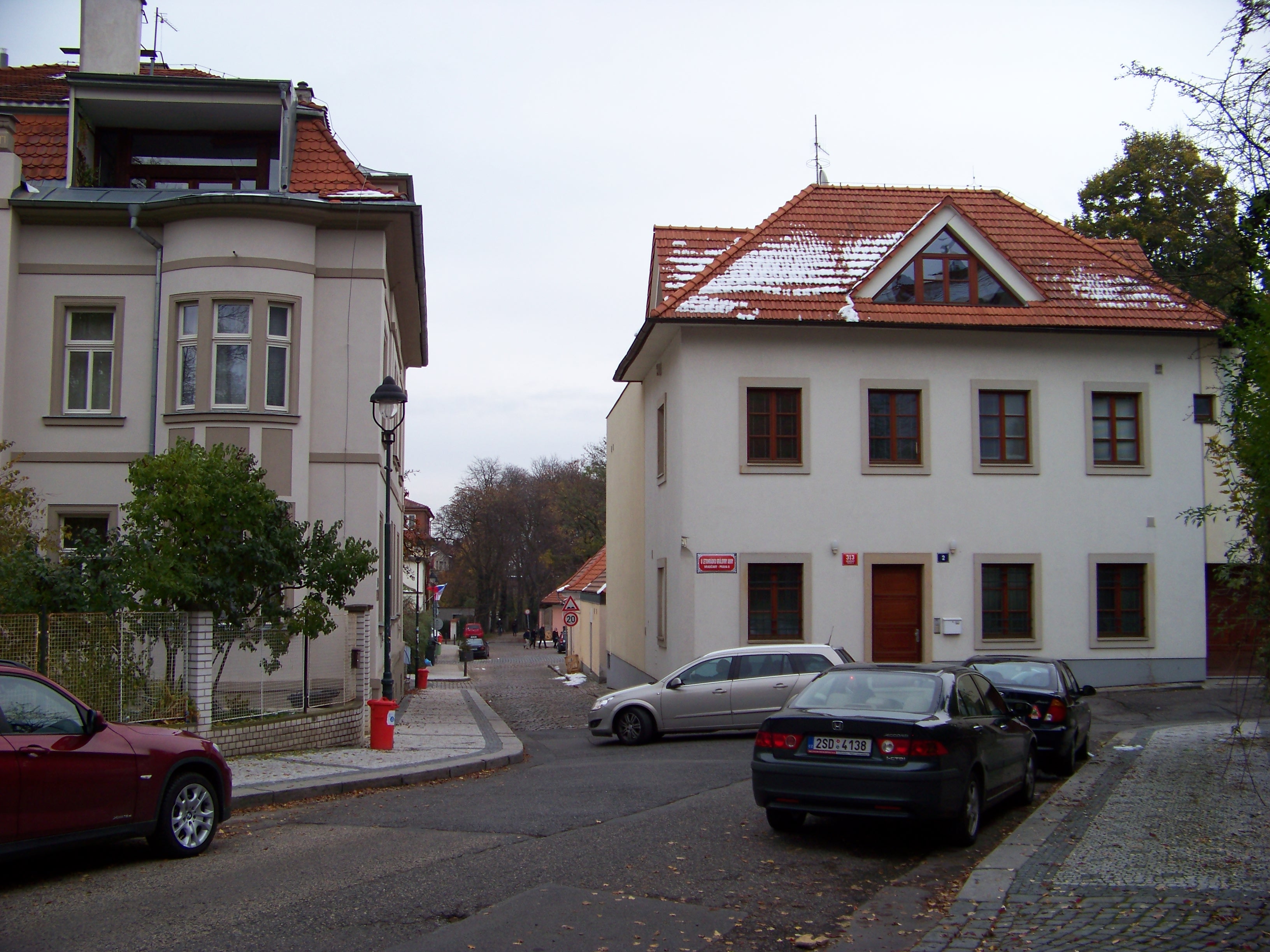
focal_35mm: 36
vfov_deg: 39.7
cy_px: 476
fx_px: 1321
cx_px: 635
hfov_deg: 51.4
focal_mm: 5.85
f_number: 2.8
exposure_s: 1/400
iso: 64
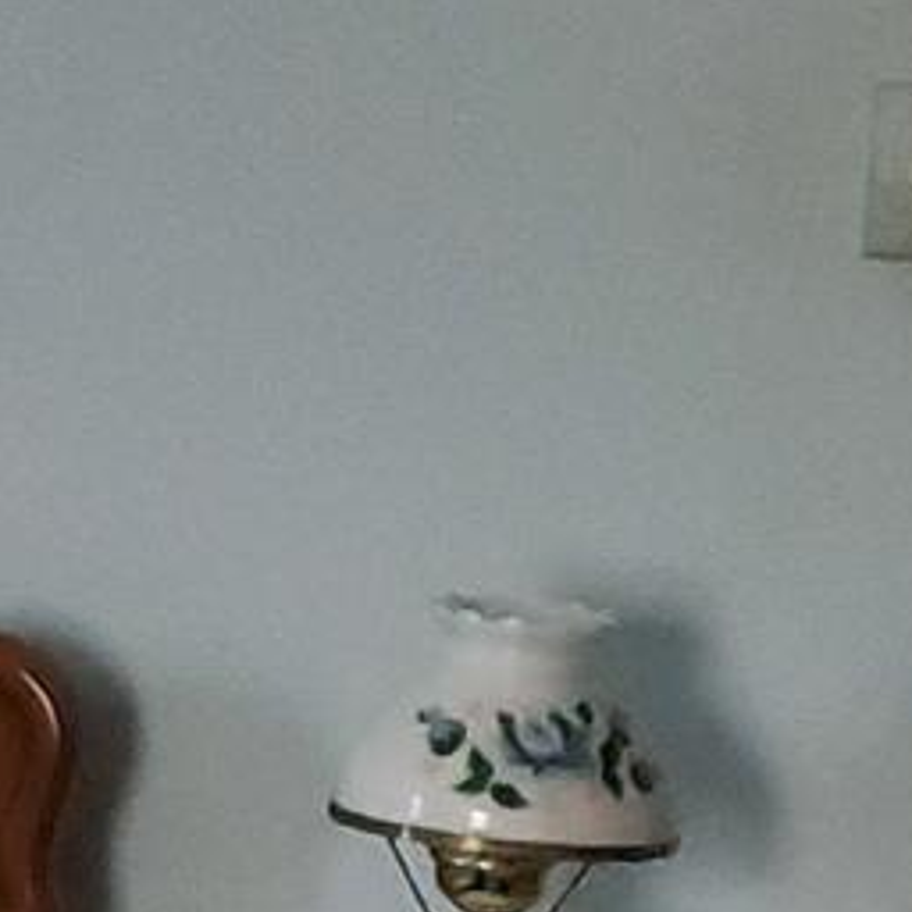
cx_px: -1828
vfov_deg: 9.5
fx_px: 5485
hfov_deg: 8.1
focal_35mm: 184
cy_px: 609
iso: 640
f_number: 1.5
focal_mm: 4.3
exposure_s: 1/39
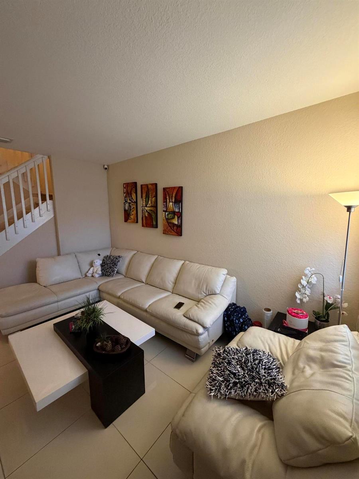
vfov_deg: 102.1
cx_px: 180
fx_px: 194
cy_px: 240
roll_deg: +0.6
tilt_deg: -8.0
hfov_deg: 85.7
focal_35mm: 14
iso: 500
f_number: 2.2
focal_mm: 2.22
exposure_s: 1/60
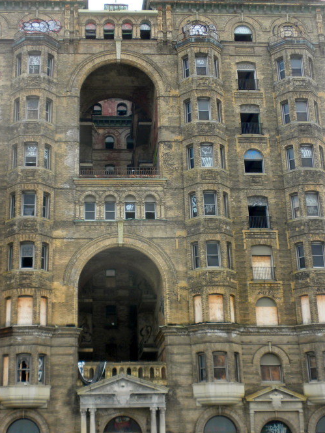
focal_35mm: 57
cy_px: 212
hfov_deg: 25.6
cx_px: 122
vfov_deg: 33.8
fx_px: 713
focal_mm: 6.6
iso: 64
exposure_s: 1/373
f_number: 3.5
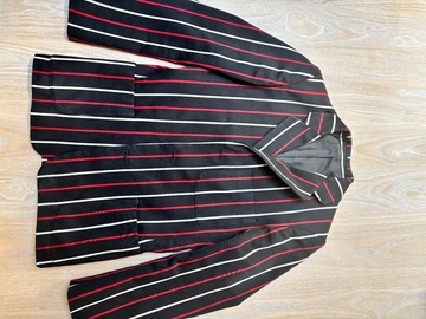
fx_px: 320
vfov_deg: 53.1
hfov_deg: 67.3
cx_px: 213
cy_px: 160
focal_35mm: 26
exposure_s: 1/110
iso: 125
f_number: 1.6
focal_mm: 5.96
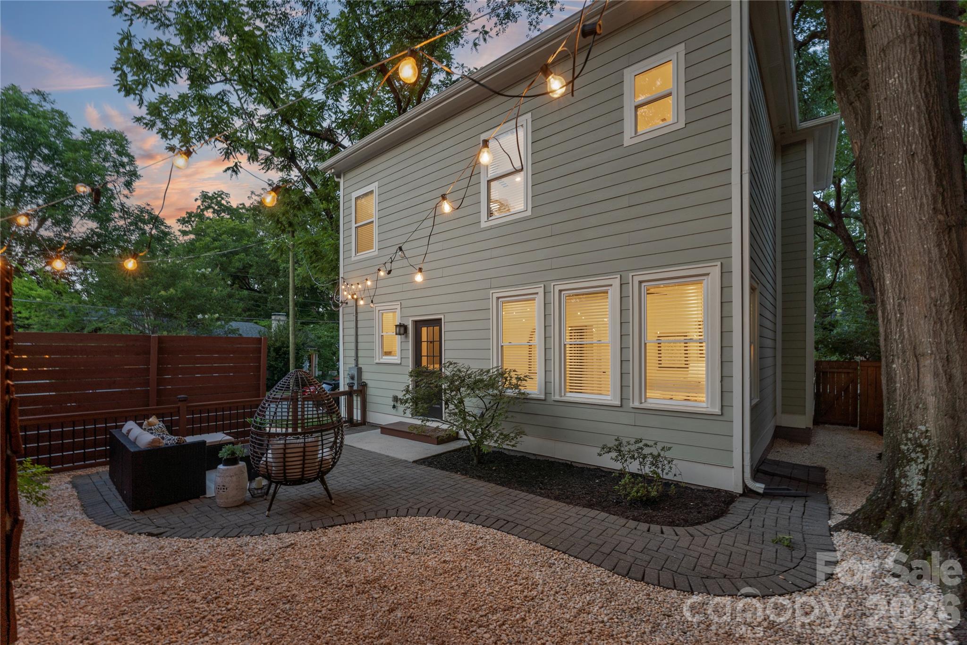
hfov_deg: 101.9
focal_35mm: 15
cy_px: 322
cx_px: 484
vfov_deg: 78.8
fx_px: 392
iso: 160
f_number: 9
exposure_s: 1/2.5
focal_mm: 14.6
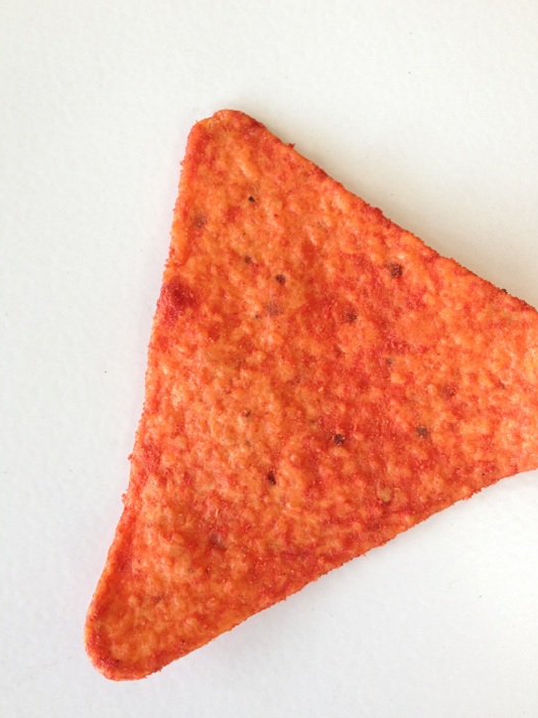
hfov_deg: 39.6
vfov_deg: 51.4
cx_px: 264
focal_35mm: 36
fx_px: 747
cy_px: 351
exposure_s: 1/40
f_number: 2.4
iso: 80
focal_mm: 4.28
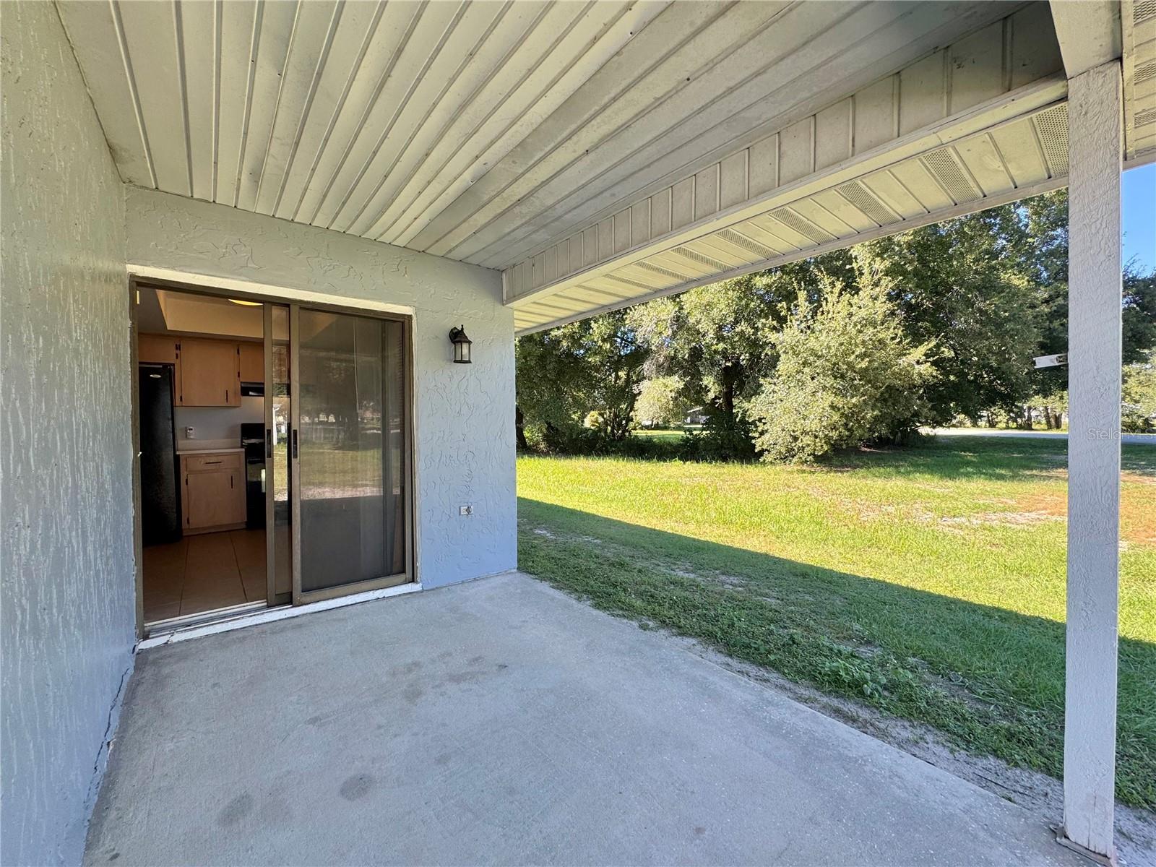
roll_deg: +1.5
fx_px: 468
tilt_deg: -1.7
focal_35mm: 14
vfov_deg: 85.7
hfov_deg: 102.1
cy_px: 434
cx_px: 578
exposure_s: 1/246
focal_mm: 2.22
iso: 40
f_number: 2.2
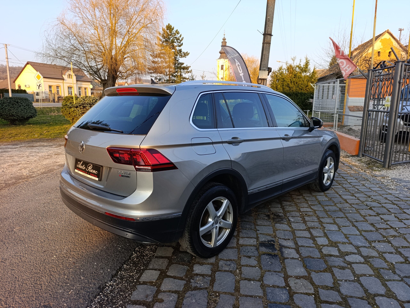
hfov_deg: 73.8
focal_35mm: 23
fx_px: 273
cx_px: 205
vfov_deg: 59.0
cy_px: 154
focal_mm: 6.14
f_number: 1.6
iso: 50
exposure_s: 1/111
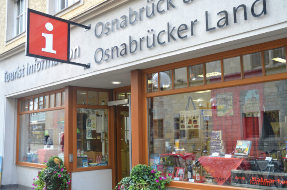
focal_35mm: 38
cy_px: 99
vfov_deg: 34.9
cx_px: 147
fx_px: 302
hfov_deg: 50.8
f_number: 3.8
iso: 100
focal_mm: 24
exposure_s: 1/50
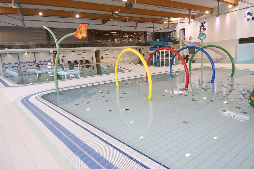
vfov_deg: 64.5
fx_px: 134
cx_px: 120
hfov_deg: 86.8
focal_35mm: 19
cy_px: 81
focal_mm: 12
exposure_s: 1/500
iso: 1250
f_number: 4
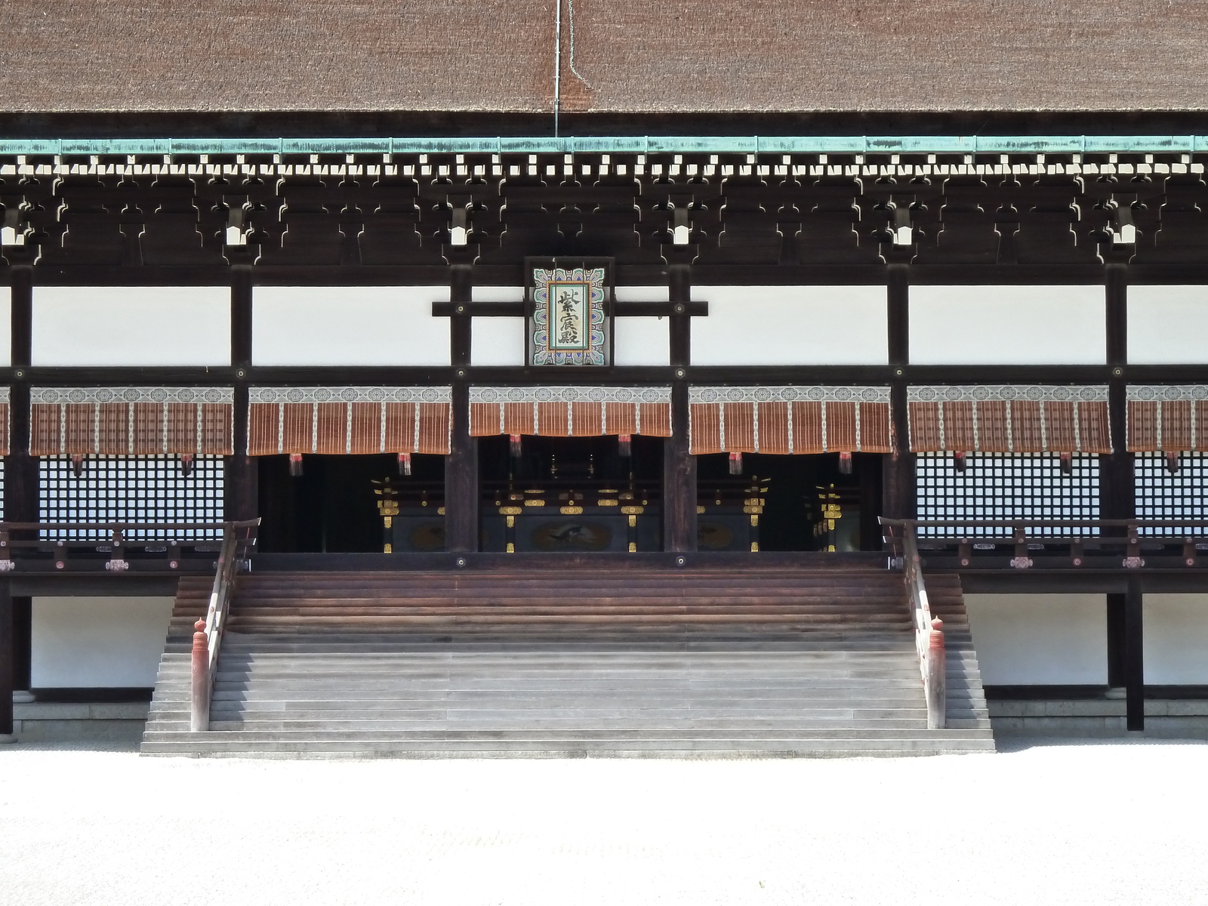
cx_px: 604
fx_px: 4781
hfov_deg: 14.4
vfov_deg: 10.8
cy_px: 453
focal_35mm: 137
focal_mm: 22.5
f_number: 4.5
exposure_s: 1/160
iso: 200
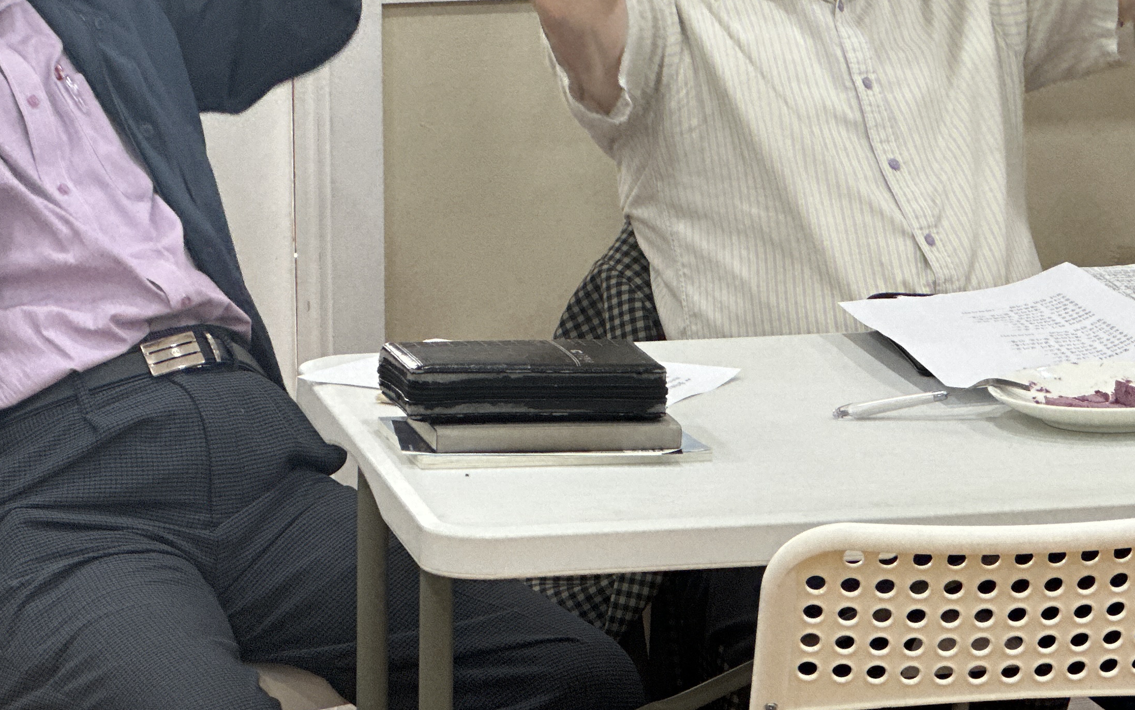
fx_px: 4640
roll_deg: +0.0
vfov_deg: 8.7
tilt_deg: -5.9
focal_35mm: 150
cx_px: 741
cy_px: 47
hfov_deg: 13.9
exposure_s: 1/40
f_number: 2.8
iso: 125
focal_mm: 9
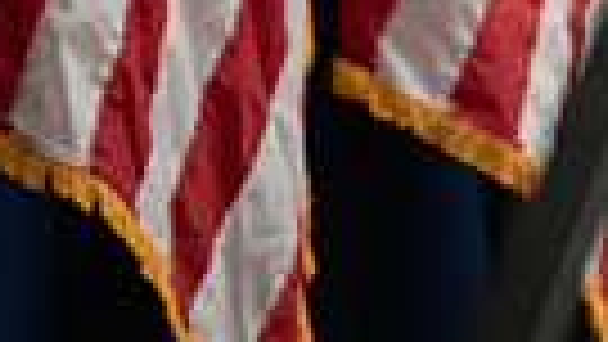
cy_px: -367
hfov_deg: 2.6
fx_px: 13464
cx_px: 1171
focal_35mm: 835
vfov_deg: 1.5
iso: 2000
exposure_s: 1/200
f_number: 3.2
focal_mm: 185
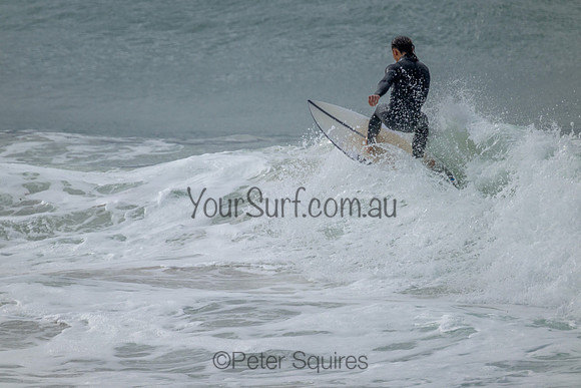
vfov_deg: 1.7
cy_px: 194
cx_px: 290
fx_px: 12914
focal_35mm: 800
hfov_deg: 2.6
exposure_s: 1/1600
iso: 1100
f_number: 11
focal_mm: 800
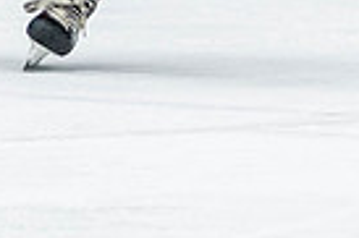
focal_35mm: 1317
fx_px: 13118
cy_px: -114
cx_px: 220
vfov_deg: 1.0
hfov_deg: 1.6
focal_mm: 160
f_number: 2.8
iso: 2500
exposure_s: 1/640
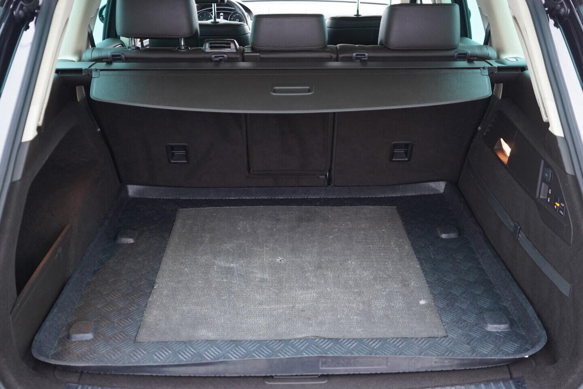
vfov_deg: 36.9
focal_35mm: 36
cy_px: 194
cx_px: 292
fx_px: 583
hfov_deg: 53.1
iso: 640
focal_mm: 24
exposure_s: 1/40
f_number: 2.8
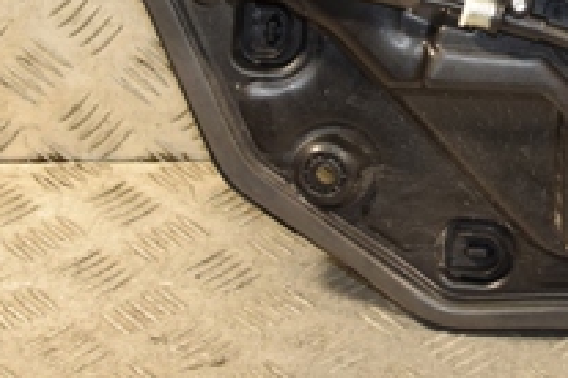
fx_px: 2193
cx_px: 601
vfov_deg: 9.7
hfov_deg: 14.5
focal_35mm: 139
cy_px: -121
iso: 800
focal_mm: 30
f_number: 5
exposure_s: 1/125
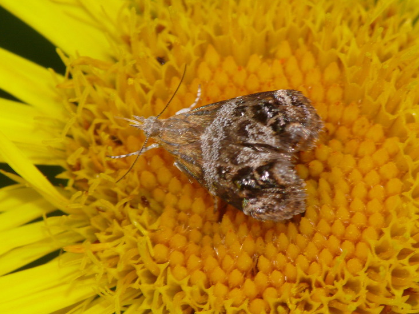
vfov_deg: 3.0
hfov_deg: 4.1
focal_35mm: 489
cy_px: 143
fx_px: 5920
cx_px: 222
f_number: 11
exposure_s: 1/125
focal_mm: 88.8
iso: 200
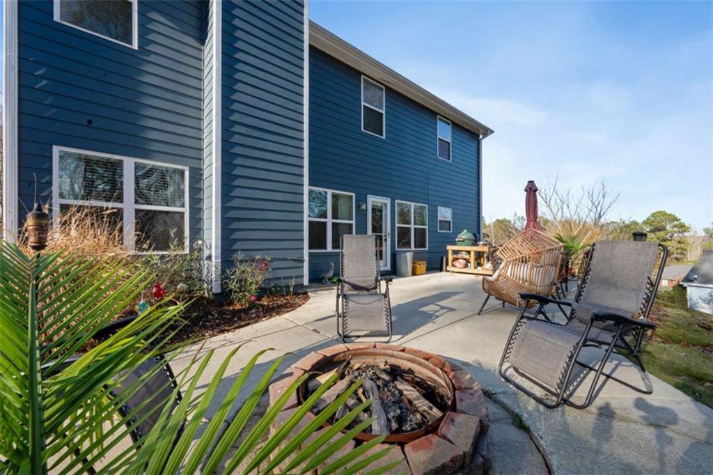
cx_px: 356
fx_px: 277
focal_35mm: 14
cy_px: 238
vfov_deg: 81.2
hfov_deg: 104.3
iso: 100
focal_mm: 14
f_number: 16
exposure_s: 1/30
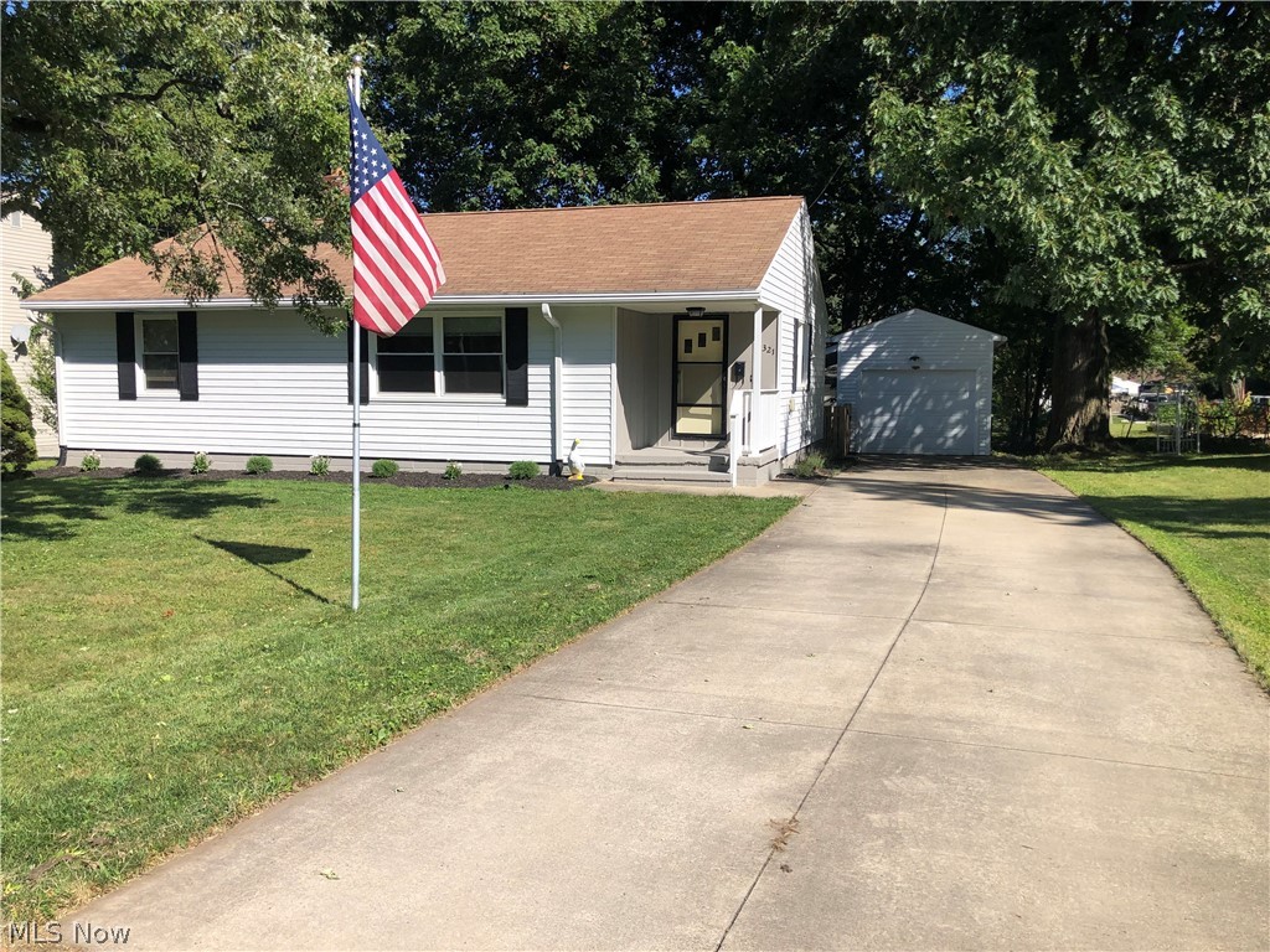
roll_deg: +0.9
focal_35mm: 28
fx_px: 1027
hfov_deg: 63.4
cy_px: 476
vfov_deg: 49.7
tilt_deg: -6.3
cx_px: 635
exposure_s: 1/2088
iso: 20
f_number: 1.8
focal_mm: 3.99
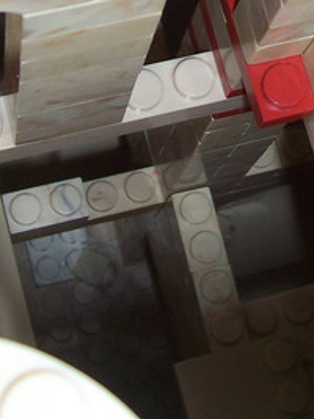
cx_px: 262
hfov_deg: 14.4
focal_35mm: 102
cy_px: -44
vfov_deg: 18.5
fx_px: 1235
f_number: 2.7
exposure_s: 1/60
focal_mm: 5.6
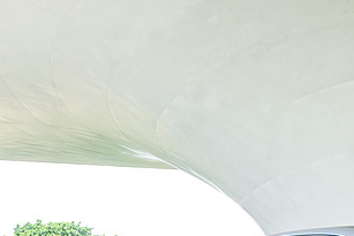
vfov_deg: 10.3
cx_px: 306
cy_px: 226
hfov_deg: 15.4
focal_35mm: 132
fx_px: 1299
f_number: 5.6
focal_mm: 52
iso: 400
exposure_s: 1/40
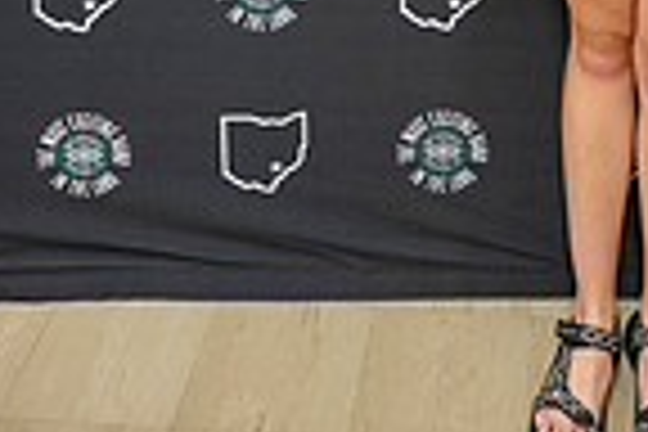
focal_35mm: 75
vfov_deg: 14.0
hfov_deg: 26.3
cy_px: -536
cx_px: 554
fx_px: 1350
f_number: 4
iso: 1250
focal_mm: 24
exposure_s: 1/60
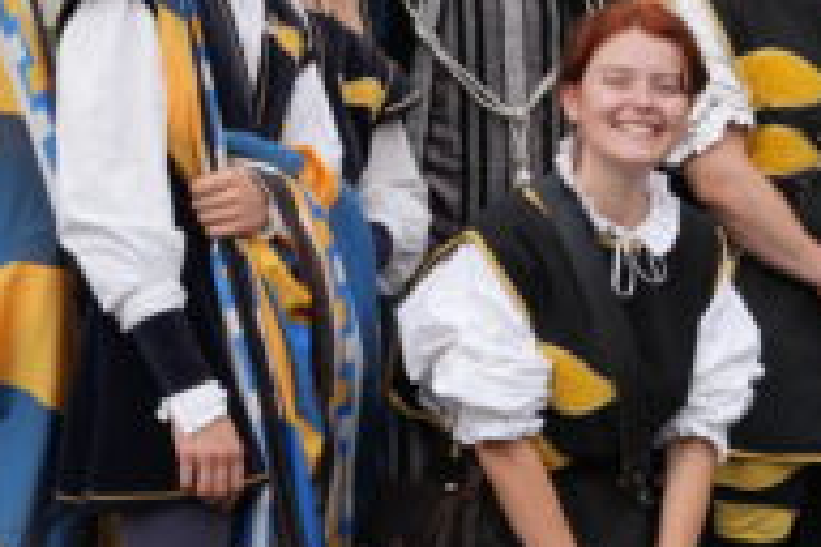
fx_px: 4127
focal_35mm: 181
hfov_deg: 11.4
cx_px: 526
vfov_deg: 7.6
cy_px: 124
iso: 100
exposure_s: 1/100
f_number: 6.3
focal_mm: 58
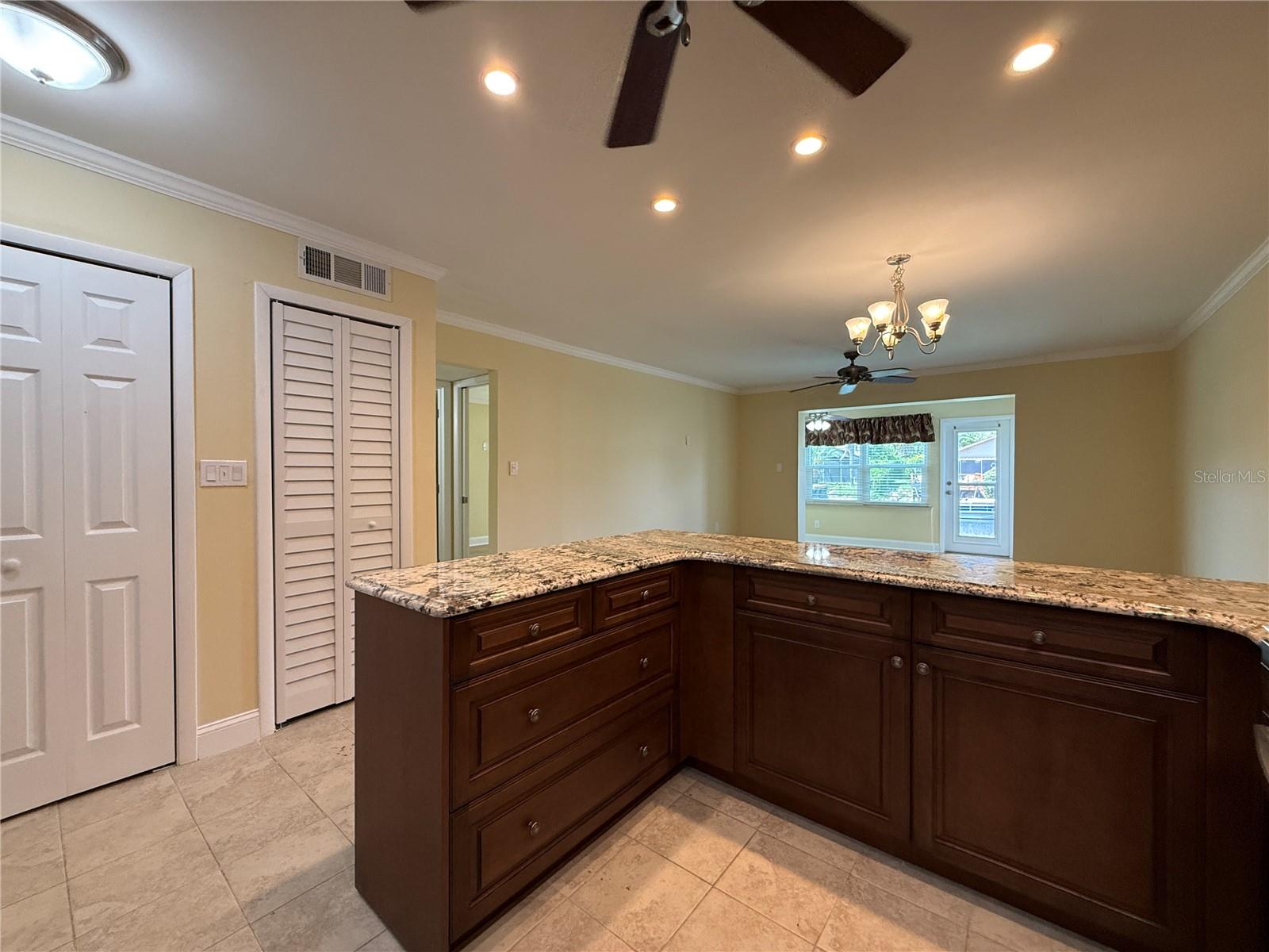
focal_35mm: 14
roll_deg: -0.4
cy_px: 476
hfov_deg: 102.1
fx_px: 513
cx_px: 634
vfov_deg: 85.7
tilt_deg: -0.8
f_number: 2.2
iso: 250
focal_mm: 2.22
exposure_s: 1/120
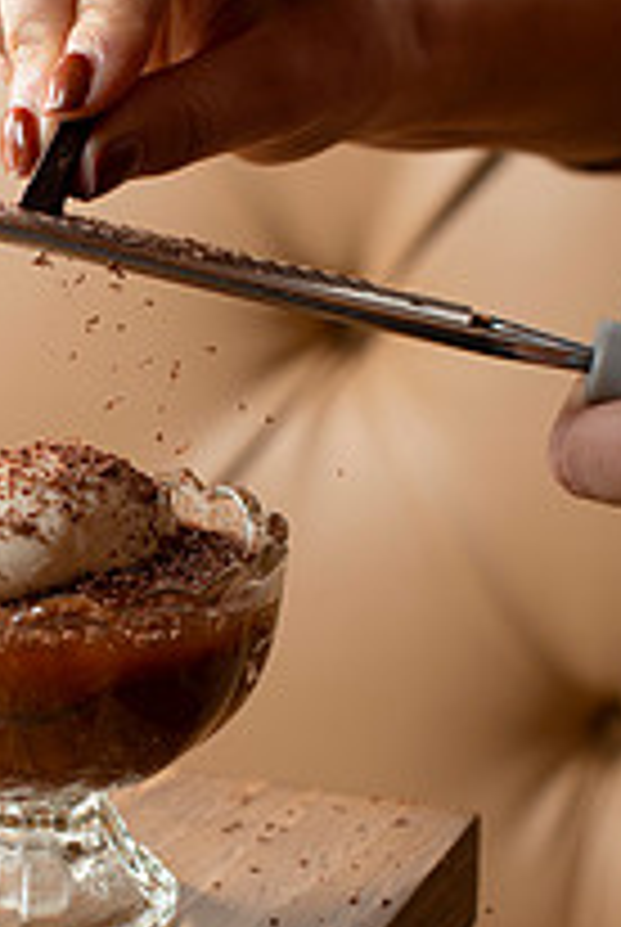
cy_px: 522
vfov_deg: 18.7
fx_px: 2811
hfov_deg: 12.5
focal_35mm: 109
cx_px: 99
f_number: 5
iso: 200
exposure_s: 1/100
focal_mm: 50
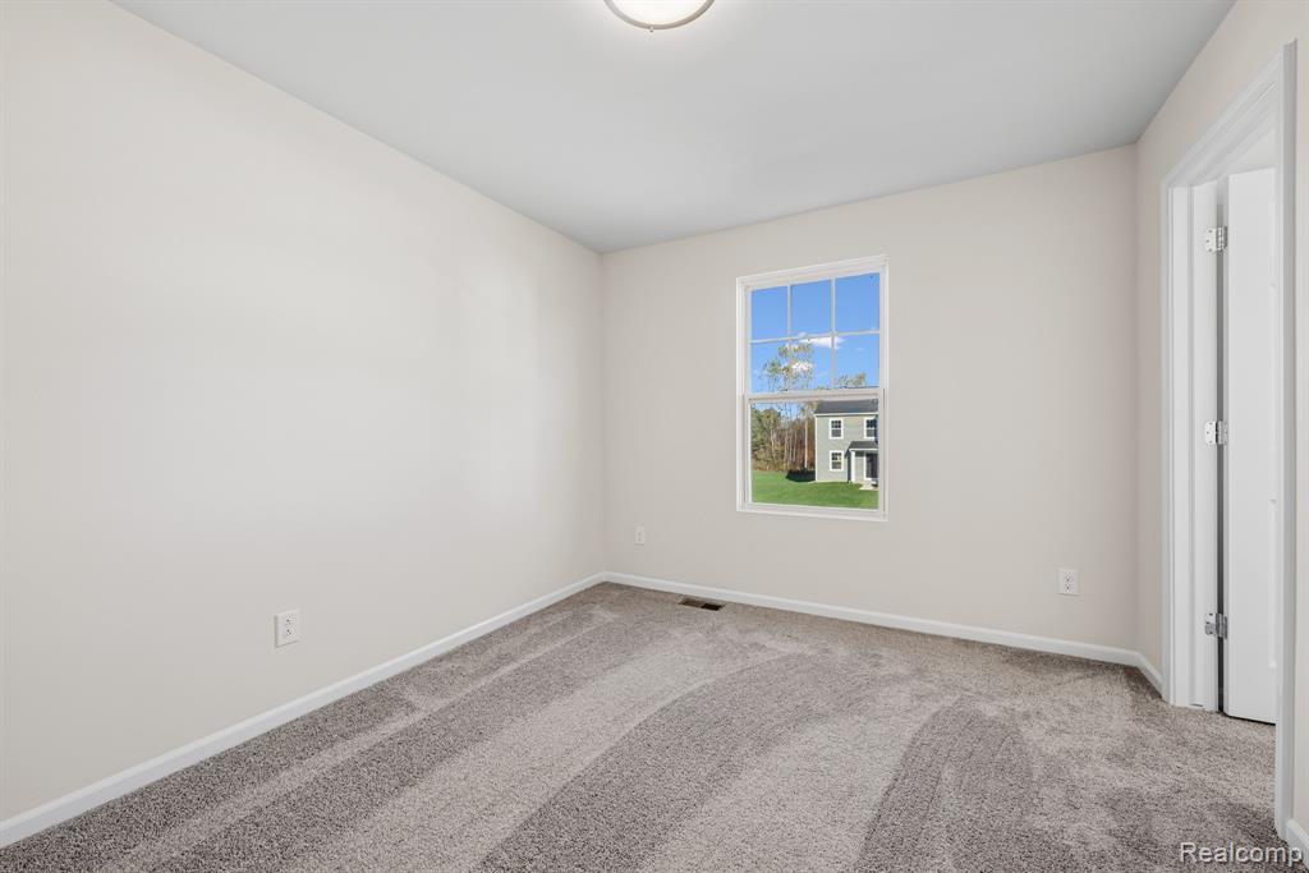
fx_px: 509
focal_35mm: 14
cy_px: 436
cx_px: 654
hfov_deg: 104.2
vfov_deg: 81.2
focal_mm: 14
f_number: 9
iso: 100
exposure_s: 1/2
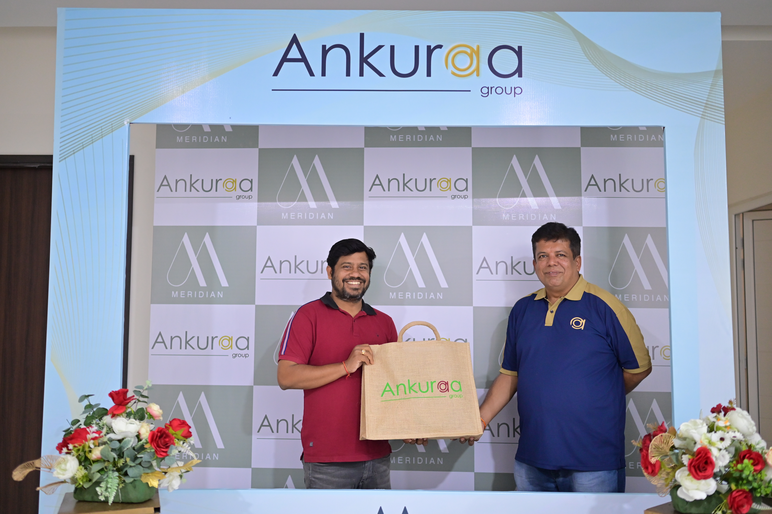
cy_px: 257
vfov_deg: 37.8
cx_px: 386
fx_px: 750
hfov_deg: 54.5
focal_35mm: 35
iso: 2000
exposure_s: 1/125
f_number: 1.8
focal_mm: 35
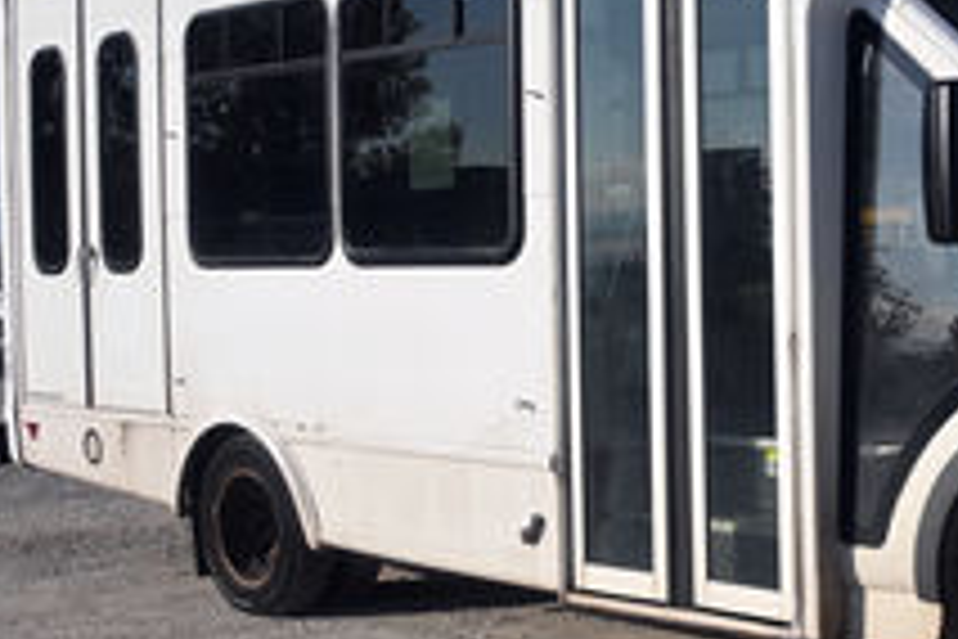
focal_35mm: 101
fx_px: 2678
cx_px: 819
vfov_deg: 13.6
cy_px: 351
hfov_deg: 20.0
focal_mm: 30.5
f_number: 9
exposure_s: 1/640
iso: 100
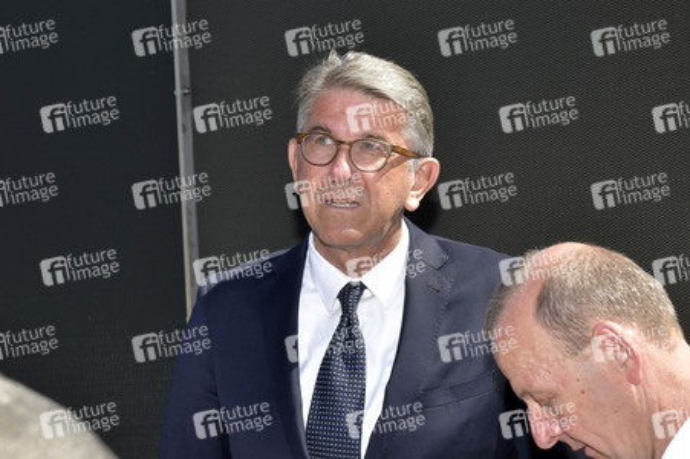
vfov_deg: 20.6
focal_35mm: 66
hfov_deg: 30.5
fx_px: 1264
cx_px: 345
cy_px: 230
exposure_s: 1/160
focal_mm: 66
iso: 125
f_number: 10
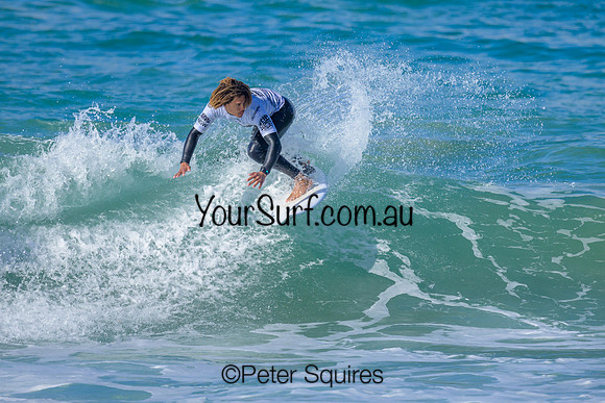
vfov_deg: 1.3
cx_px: 298
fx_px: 18463
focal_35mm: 1098
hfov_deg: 1.9
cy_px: 136
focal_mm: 800
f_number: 6.3
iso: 320
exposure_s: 1/2000
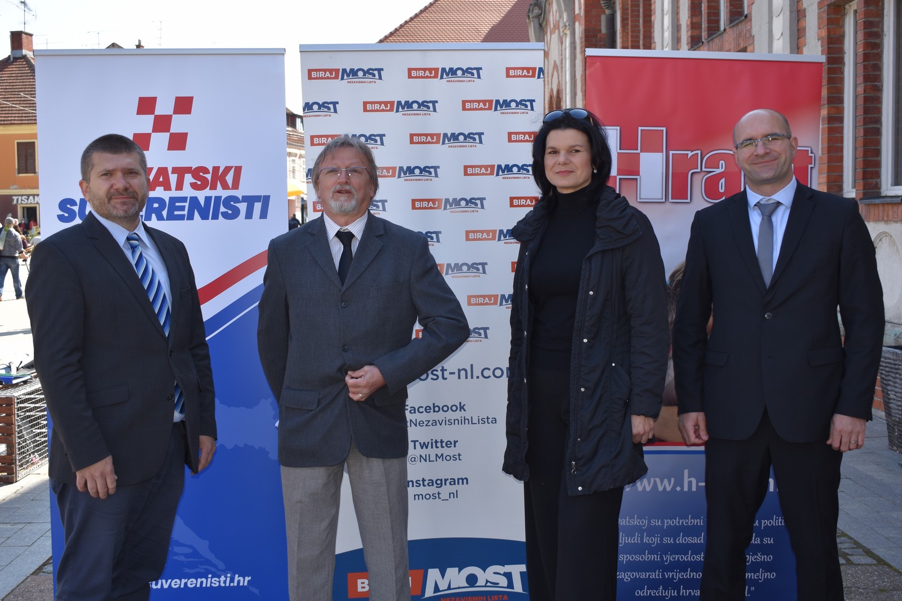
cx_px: 451
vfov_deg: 29.9
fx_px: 1128
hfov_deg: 43.6
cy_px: 300
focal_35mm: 45
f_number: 5.6
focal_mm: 30
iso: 100
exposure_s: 1/160
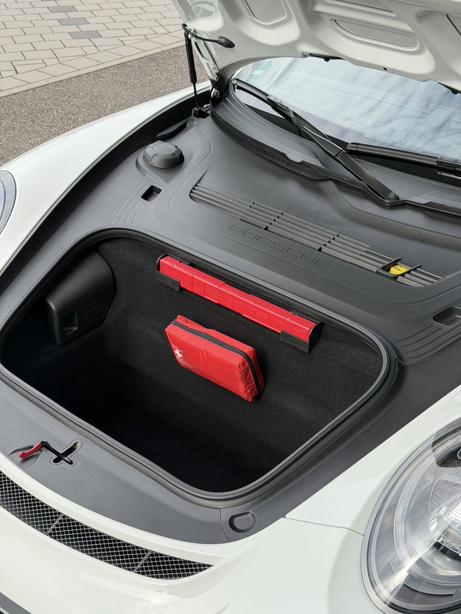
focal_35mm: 48
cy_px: 307
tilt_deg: -33.0
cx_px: 230
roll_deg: -3.4
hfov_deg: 30.3
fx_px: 852
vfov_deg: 39.7
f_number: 1.78
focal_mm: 6.76
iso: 80
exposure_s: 1/587
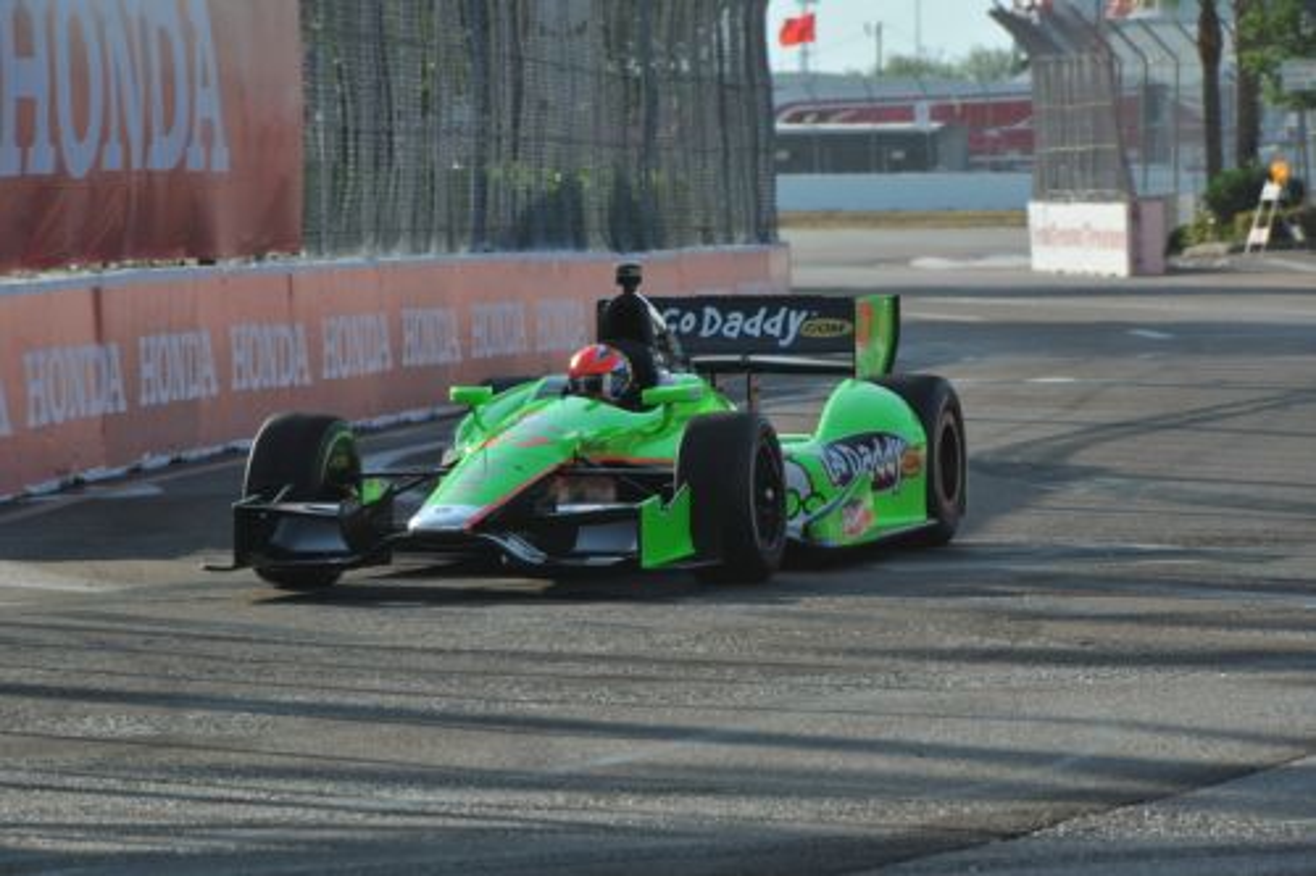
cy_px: 438
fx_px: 10962
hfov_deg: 6.9
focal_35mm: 300
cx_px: 658
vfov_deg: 4.6
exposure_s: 1/640
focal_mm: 200
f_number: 10
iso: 400
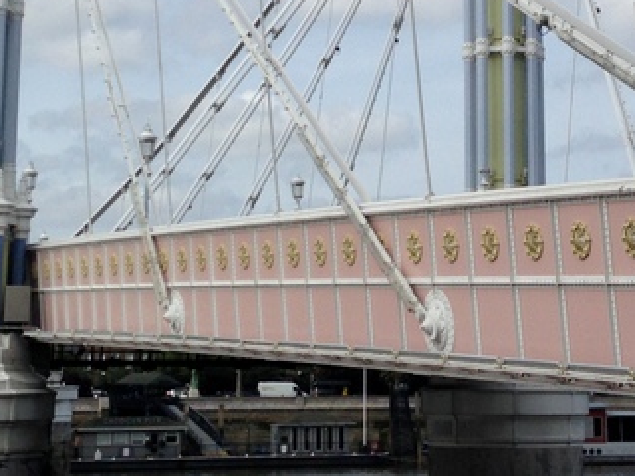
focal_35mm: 103
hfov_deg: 19.1
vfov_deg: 14.1
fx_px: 1889
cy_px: -16
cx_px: 383
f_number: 2.4
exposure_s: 1/2358
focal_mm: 4.12
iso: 50
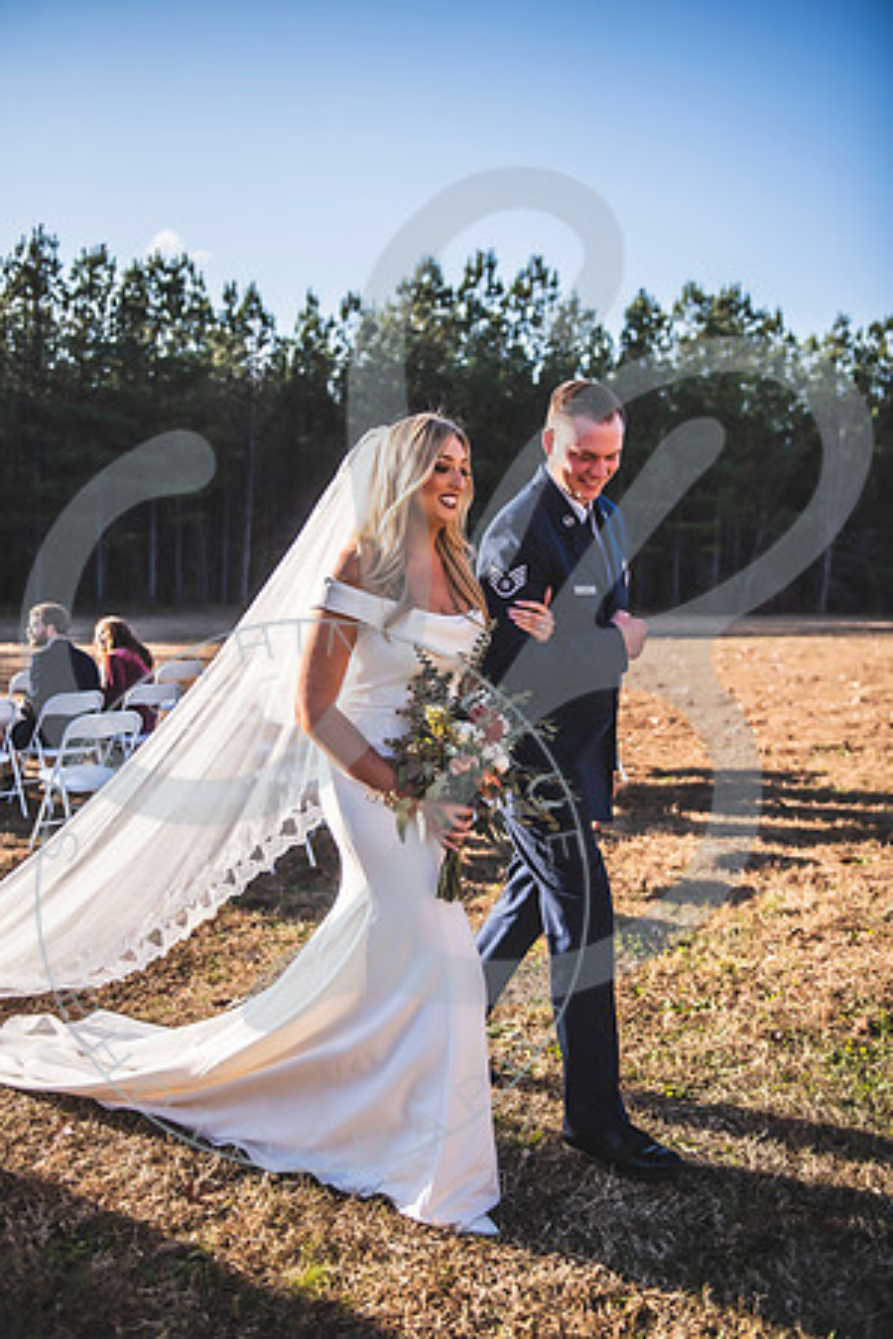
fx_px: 1265
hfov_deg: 38.9
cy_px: 670
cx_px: 446
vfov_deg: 55.8
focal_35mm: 34
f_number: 2.8
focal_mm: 34
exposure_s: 1/1250
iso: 100
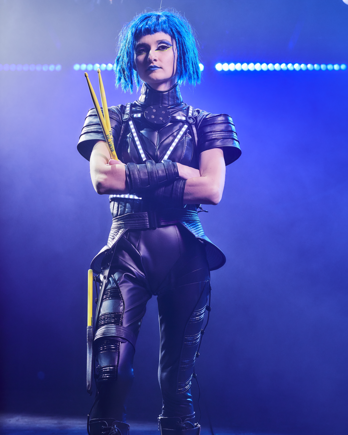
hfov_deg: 15.2
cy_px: 204
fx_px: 1300
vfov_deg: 19.0
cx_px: 175
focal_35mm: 101
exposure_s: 1/250
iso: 1250
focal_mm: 85
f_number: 8
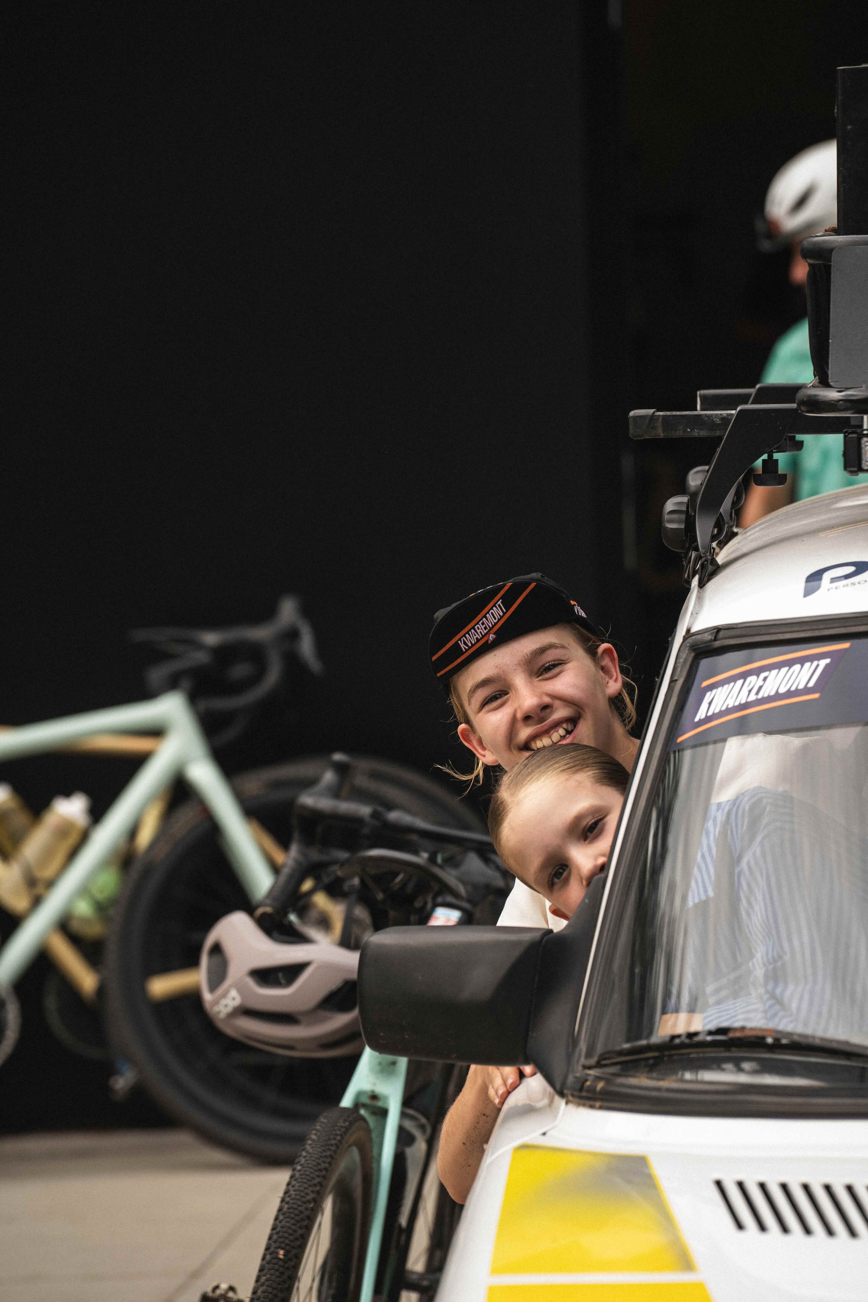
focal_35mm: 200
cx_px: 434
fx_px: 7233
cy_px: 651
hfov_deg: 6.9
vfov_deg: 10.3
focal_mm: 200
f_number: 6.3
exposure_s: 1/500
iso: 800
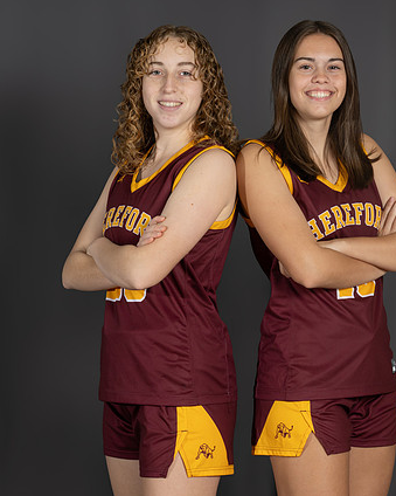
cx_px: 386
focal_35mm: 177
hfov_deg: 8.7
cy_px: 207
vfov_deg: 10.9
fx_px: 2594
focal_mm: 88
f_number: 8
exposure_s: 1/200
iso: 200
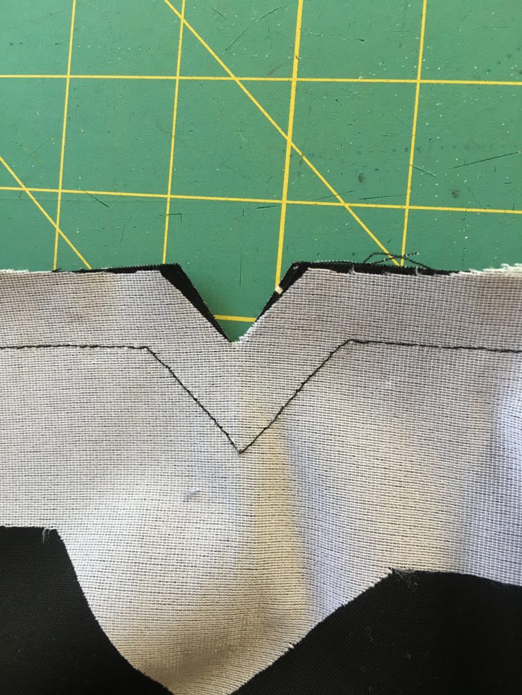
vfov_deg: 61.7
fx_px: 583
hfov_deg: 48.2
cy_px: 348
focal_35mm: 29
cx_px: 261
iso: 64
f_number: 2.2
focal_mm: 4.15
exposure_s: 1/30
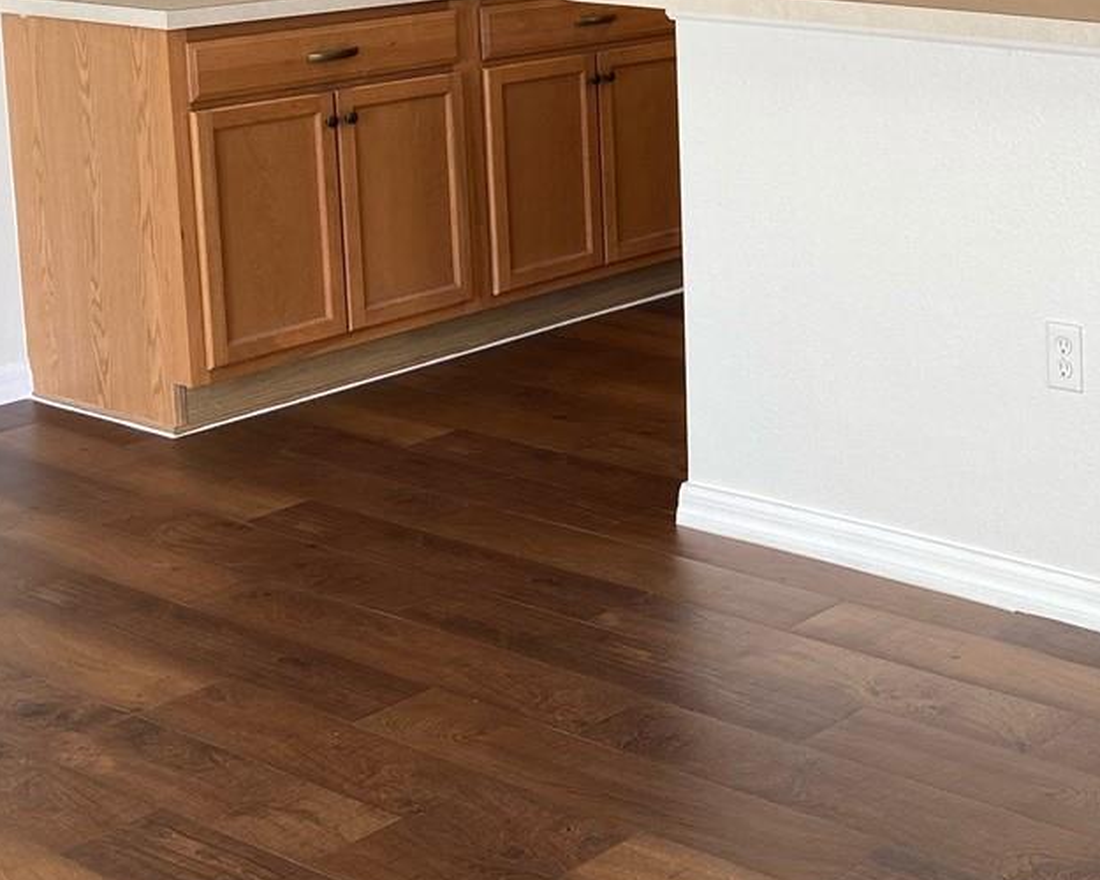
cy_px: 99
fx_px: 2116
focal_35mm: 65
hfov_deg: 27.0
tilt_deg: -8.1
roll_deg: +0.8
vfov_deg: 22.9
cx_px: 1172
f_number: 1.8
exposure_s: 1/120
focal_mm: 4.25
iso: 32
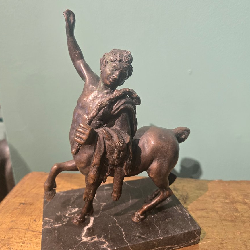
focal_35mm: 28
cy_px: 122
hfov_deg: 57.3
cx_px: 122
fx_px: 229
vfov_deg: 57.3
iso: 500
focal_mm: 5.4
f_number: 1.8
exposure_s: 1/100
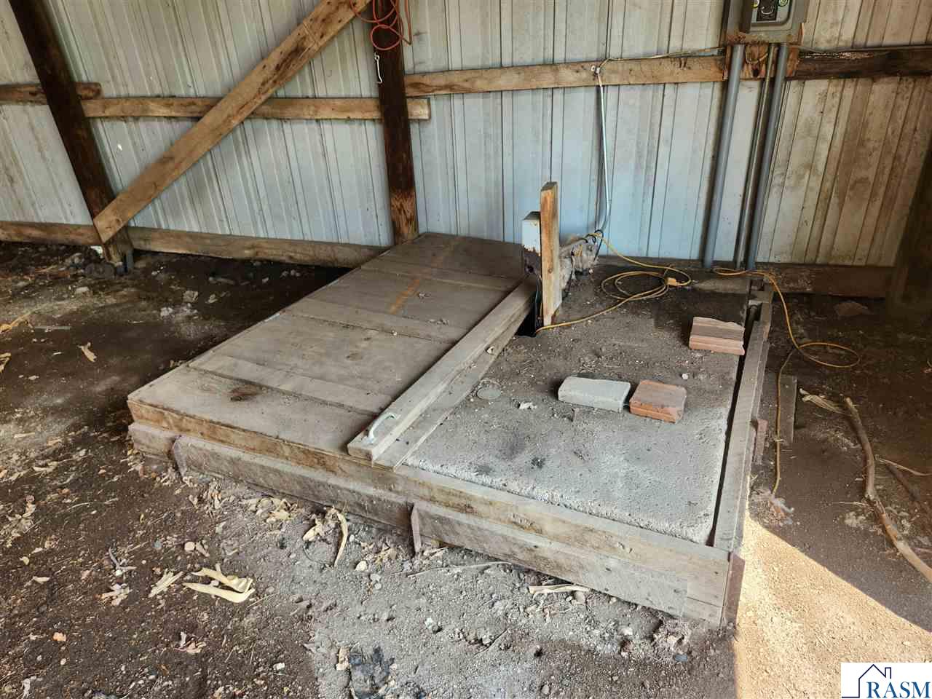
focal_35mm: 23
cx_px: 466
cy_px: 350
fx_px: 619
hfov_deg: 73.9
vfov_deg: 58.9
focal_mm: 5.4
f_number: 1.8
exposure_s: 1/180
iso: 80
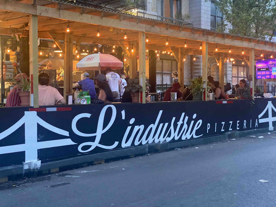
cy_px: 104
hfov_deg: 36.8
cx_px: 138
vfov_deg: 28.0
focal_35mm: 52
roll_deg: +0.6
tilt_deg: -1.4
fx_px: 415
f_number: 2
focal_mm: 6
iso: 500
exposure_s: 1/40
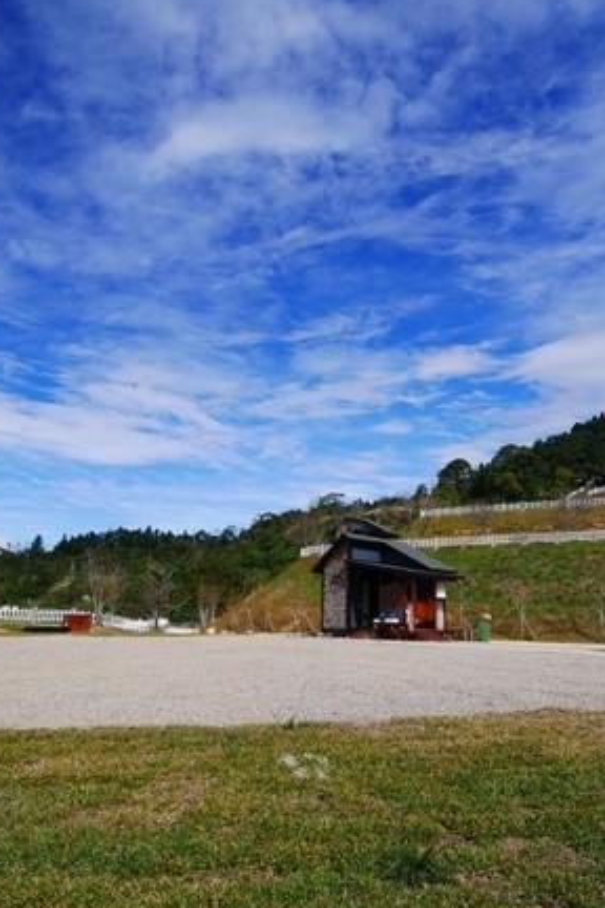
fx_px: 655
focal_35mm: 26
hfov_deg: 49.2
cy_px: 460
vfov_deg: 69.4
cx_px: 366
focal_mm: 9
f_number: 7.1
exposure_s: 1/400
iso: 200
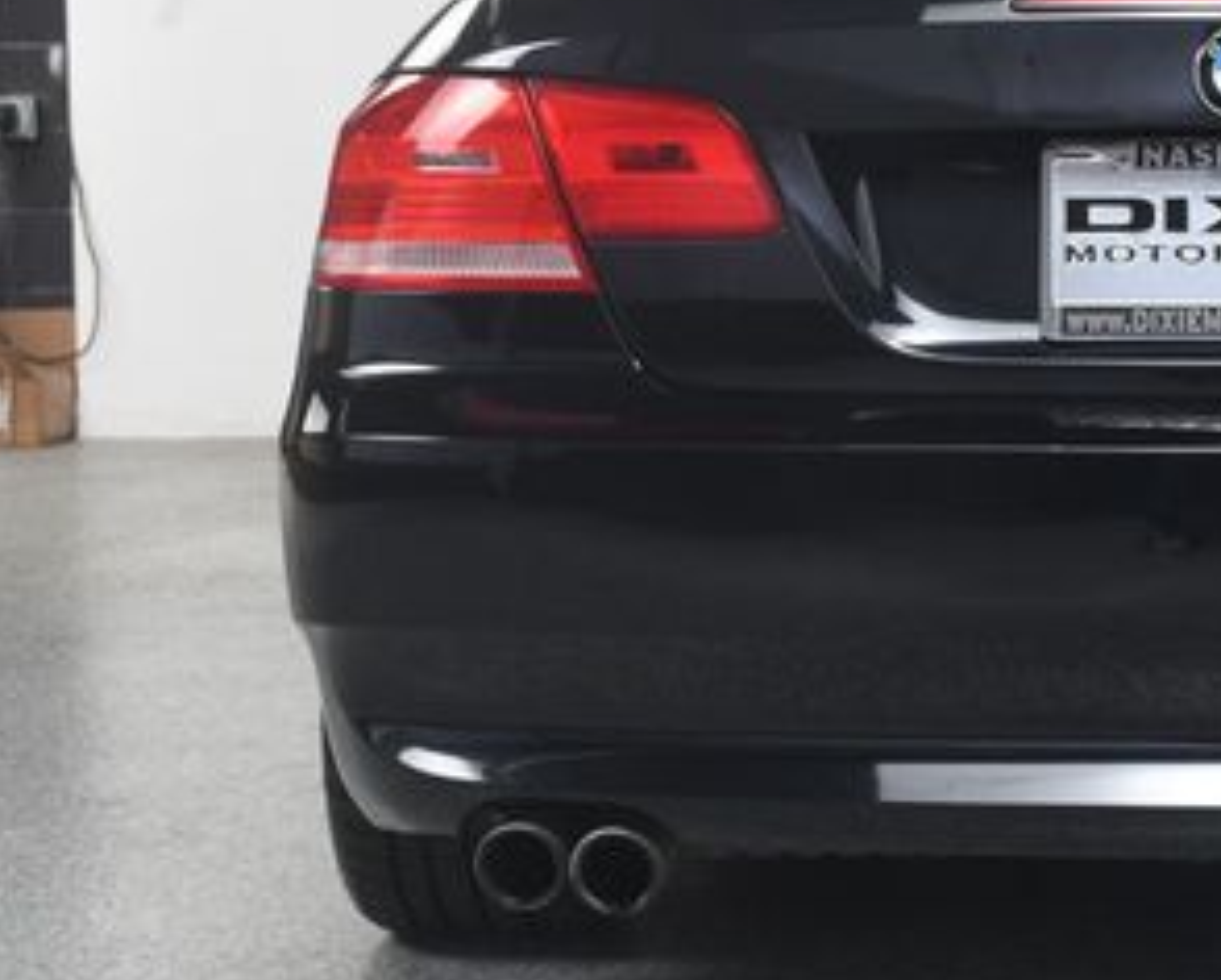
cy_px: 353
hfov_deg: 18.0
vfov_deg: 14.8
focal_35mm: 104
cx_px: 1179
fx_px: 3763
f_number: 9
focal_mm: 34
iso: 100
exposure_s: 1/160
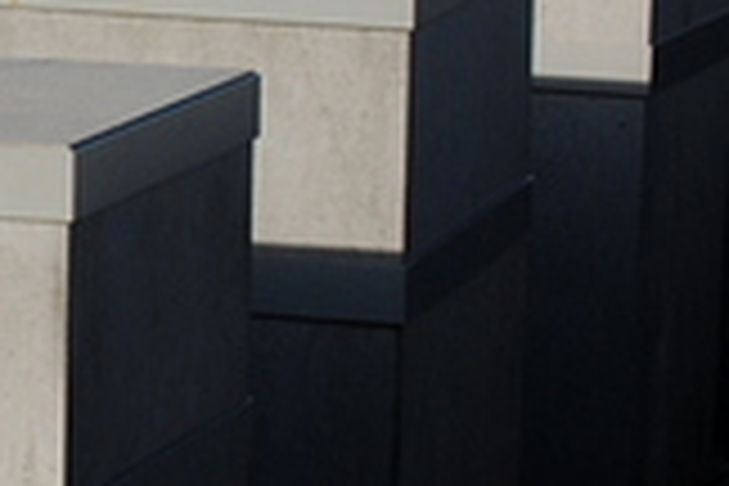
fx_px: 5572
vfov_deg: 5.0
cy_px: 94
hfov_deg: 7.2
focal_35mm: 275
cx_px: -698
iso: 100
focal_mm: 29
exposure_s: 1/200
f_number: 7.1
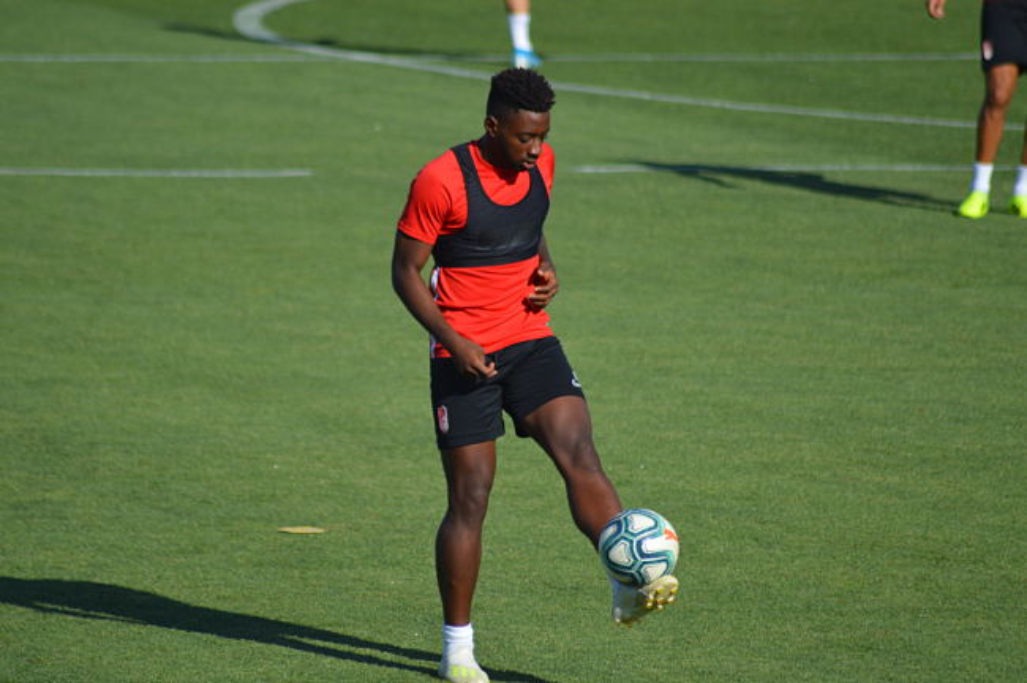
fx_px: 12824
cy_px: 342
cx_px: 514
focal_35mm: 450
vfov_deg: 3.0
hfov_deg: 4.6
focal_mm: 300
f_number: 5.6
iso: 360
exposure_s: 1/2000
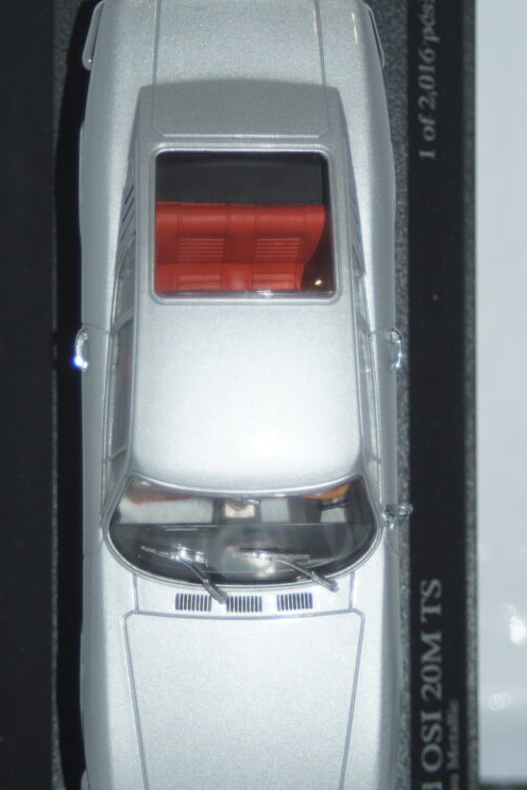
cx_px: 231
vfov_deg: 16.1
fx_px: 2788
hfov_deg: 10.8
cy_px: 414
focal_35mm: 127
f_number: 5.6
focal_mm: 70
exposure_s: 1/80
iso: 200
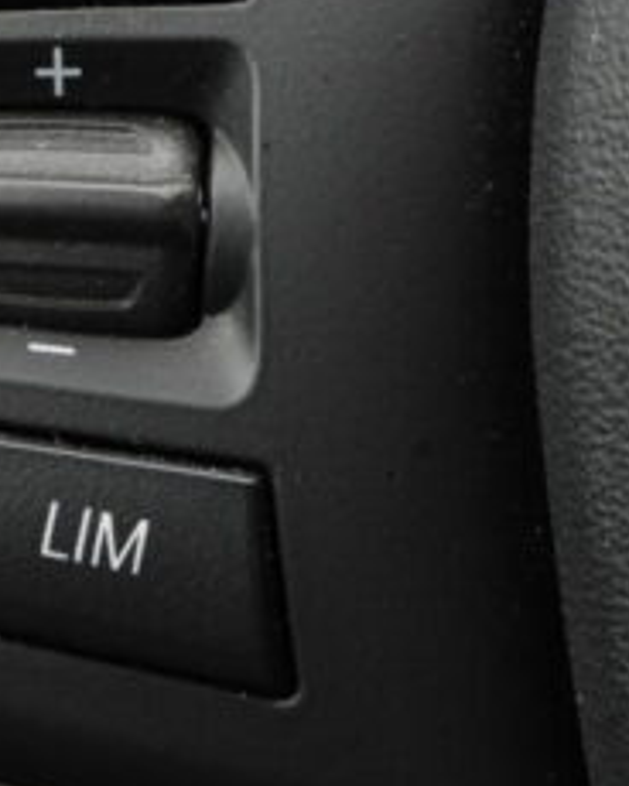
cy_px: 236
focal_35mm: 242
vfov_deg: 8.0
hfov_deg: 6.4
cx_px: -96
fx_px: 5631
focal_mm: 14.4
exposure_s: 1/60
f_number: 3.5
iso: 100
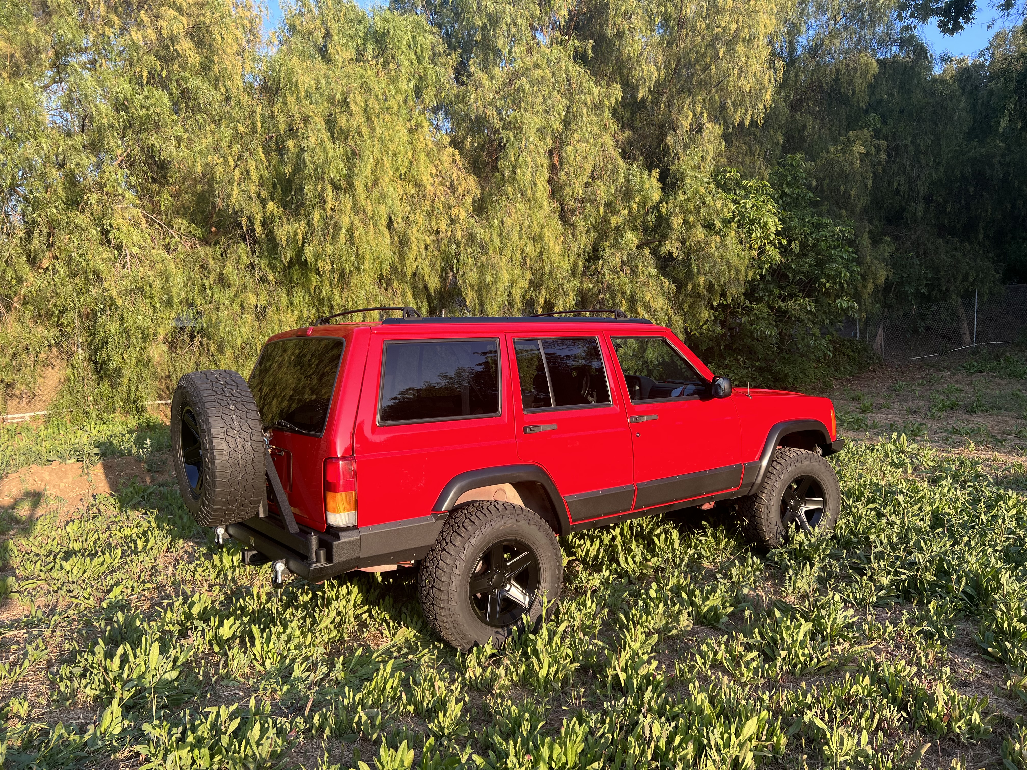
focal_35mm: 26
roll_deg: -0.2
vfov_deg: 53.1
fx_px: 771
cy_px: 385
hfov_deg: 67.3
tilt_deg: -2.3
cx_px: 514
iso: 50
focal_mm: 5.7
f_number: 1.5
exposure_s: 1/383
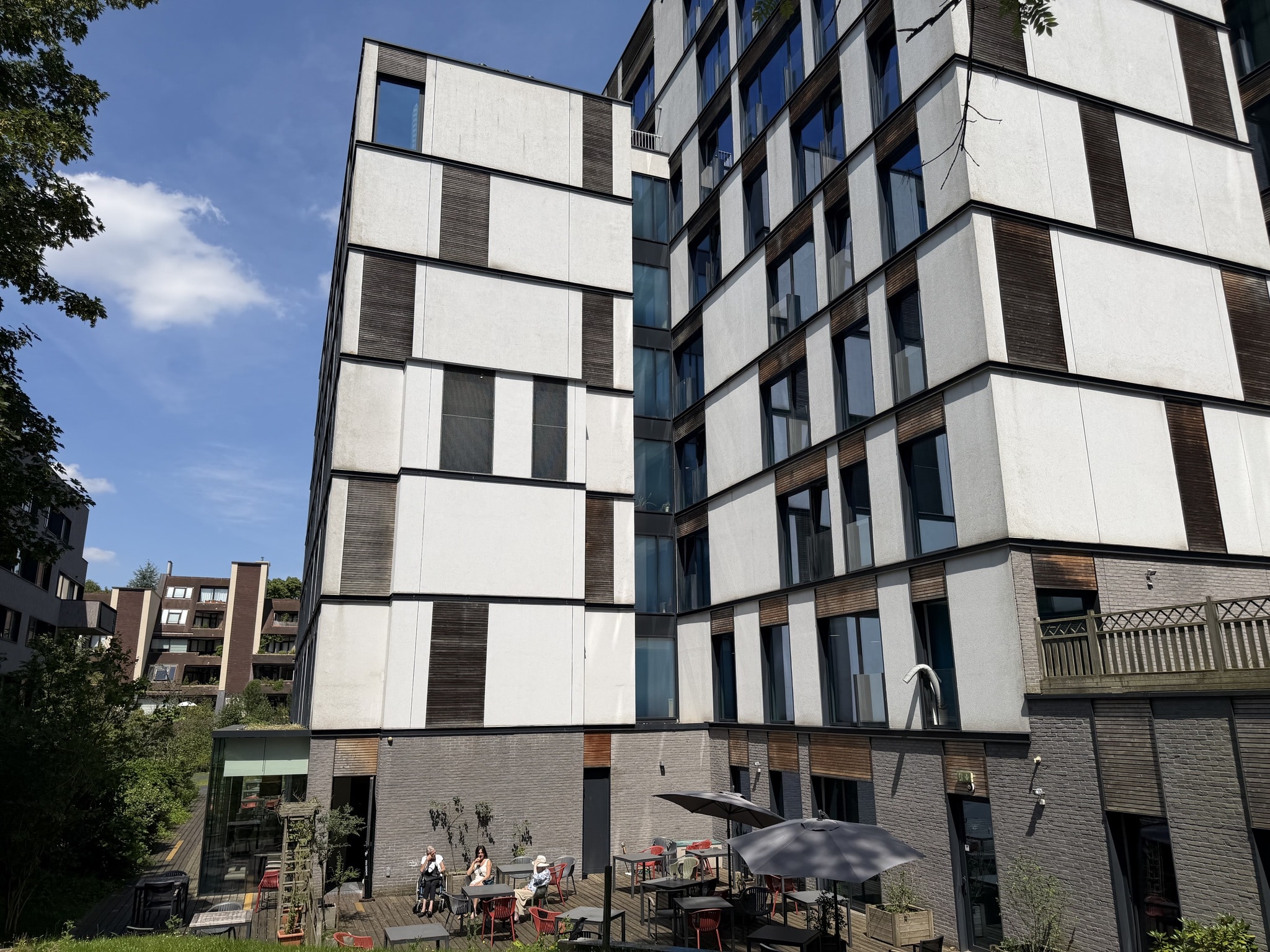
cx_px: 635
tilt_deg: +14.3
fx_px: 881
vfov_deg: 56.8
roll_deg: +0.5
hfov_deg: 71.6
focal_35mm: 24
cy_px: 476
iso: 80
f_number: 1.78
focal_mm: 6.76
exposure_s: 1/7353
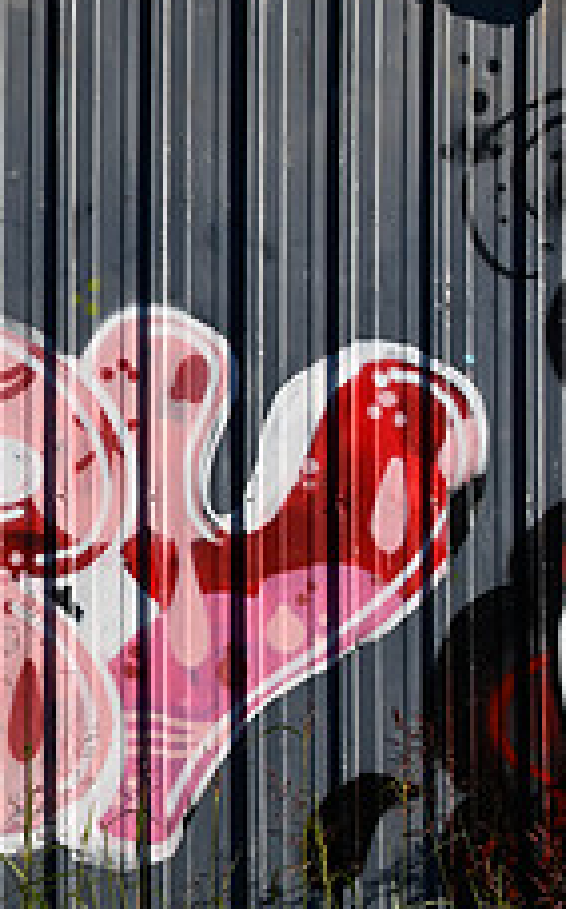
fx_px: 3662
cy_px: 393
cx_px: -331
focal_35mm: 148
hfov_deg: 8.6
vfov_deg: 14.1
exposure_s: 1/320
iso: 100
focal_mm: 38
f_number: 9
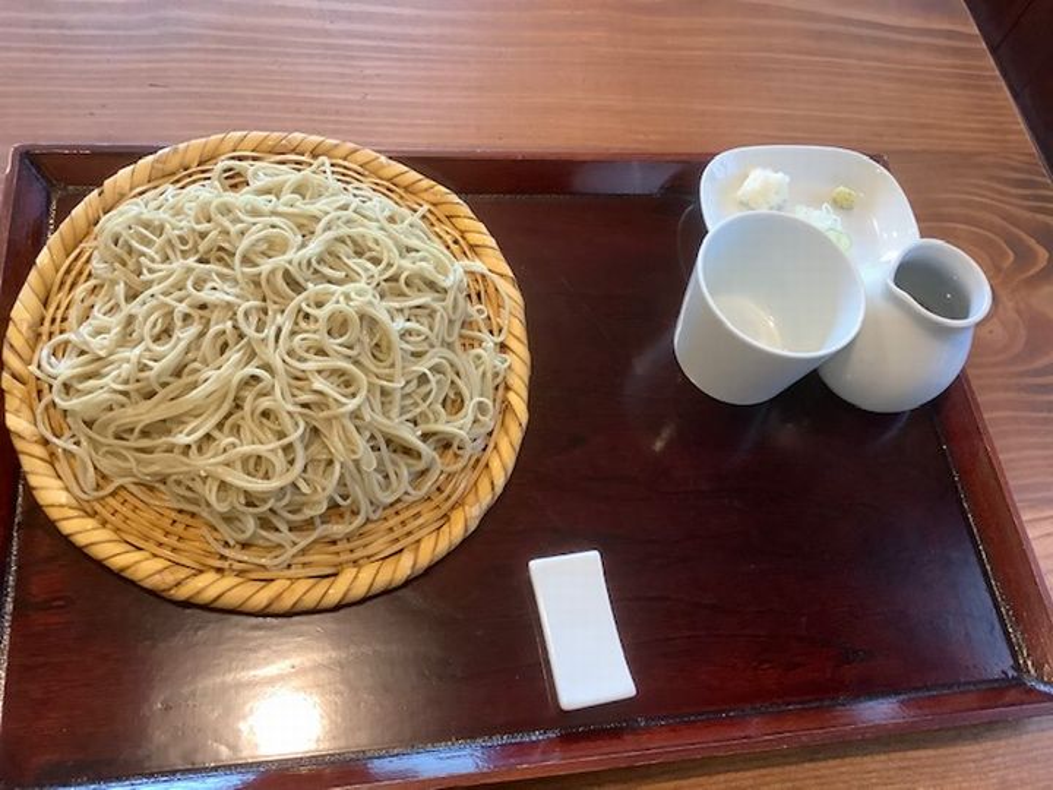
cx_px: 526
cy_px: 395
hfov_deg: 58.4
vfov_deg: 45.4
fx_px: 943
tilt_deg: -59.4
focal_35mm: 31
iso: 250
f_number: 2.4
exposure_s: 1/60
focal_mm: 3.3
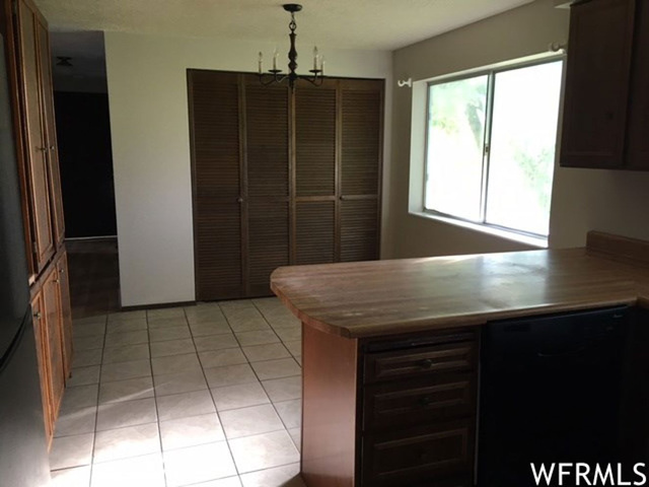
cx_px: 324
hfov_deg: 61.7
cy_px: 244
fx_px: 544
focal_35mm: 29
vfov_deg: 48.2
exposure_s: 1/30
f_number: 2.2
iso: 40
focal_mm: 4.15
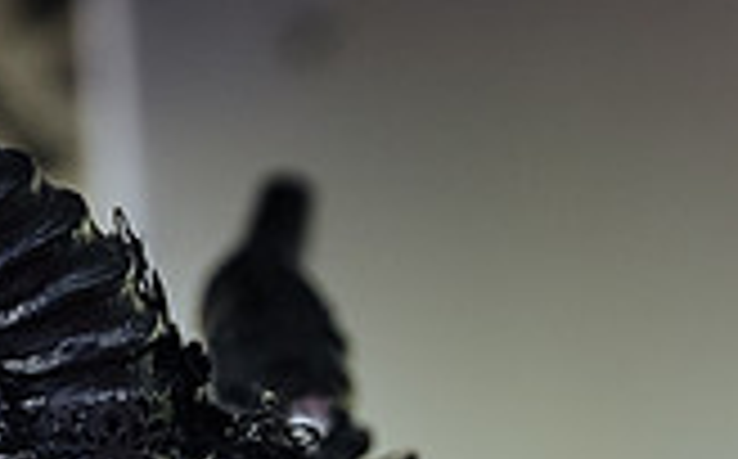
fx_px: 6568
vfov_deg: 4.0
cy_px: 596
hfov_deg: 6.4
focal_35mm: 327
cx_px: 770
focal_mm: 110
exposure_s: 1/80
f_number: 2
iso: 800
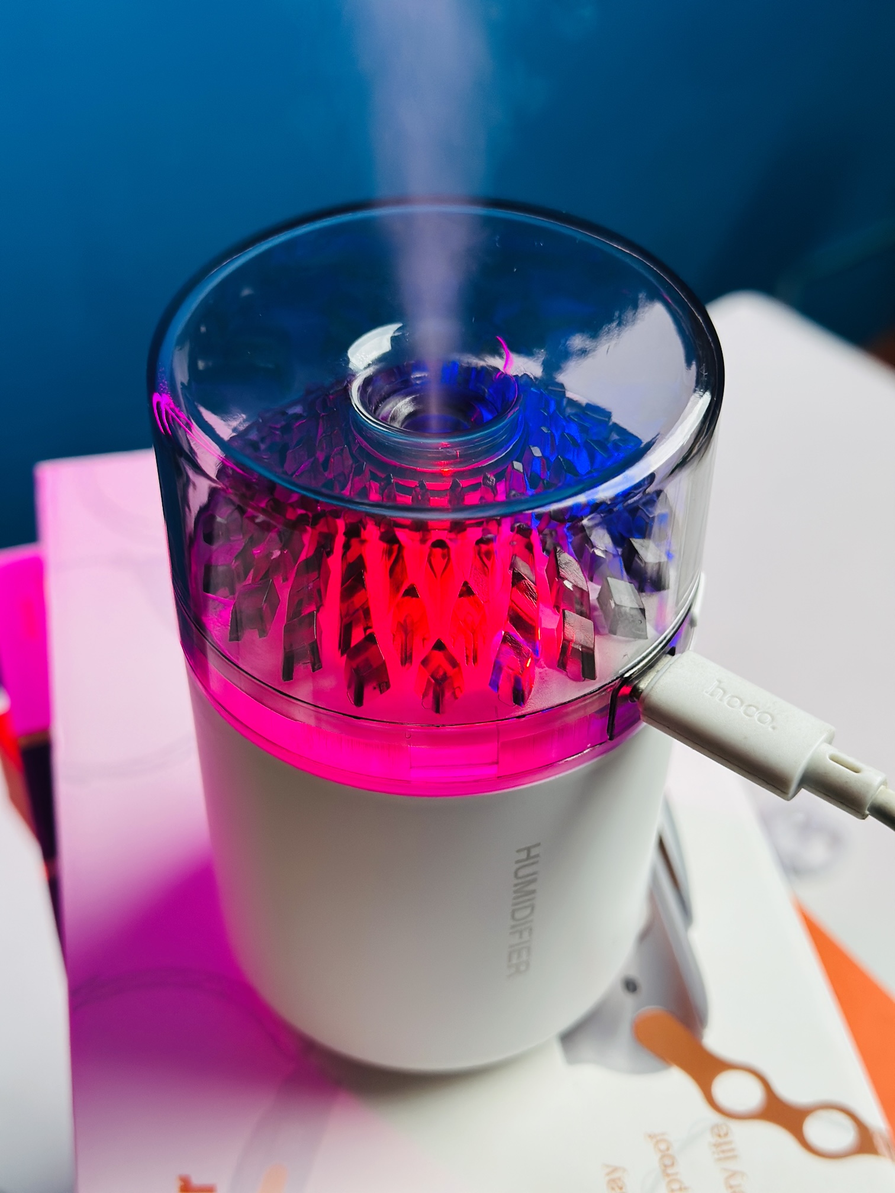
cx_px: 448
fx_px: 1655
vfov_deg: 39.7
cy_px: 596
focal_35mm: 48
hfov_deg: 30.3
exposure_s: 1/60
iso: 125
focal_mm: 6.86
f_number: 1.78
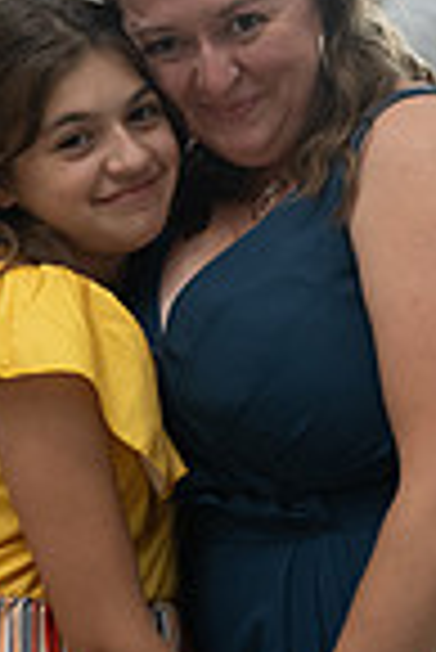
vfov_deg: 13.8
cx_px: 225
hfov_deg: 9.2
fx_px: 2700
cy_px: 364
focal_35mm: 149
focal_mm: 48
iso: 2000
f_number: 2.8
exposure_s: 1/250
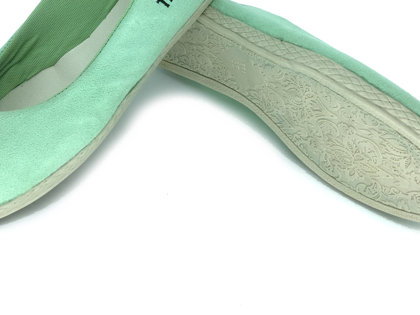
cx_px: 190
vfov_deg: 28.3
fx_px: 607
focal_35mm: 50
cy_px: 52
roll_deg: +1.8
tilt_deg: -37.3
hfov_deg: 38.1
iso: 25
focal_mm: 4.15
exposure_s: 1/646
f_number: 2.2
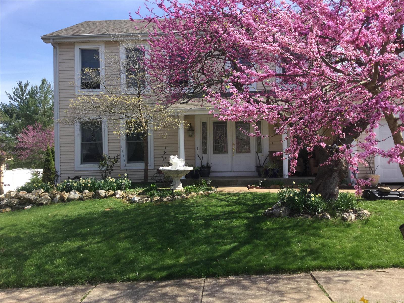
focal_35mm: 31
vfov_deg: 45.4
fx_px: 362
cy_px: 152
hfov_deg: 58.4
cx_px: 202
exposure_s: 1/599
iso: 25
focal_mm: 3.3
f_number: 2.4
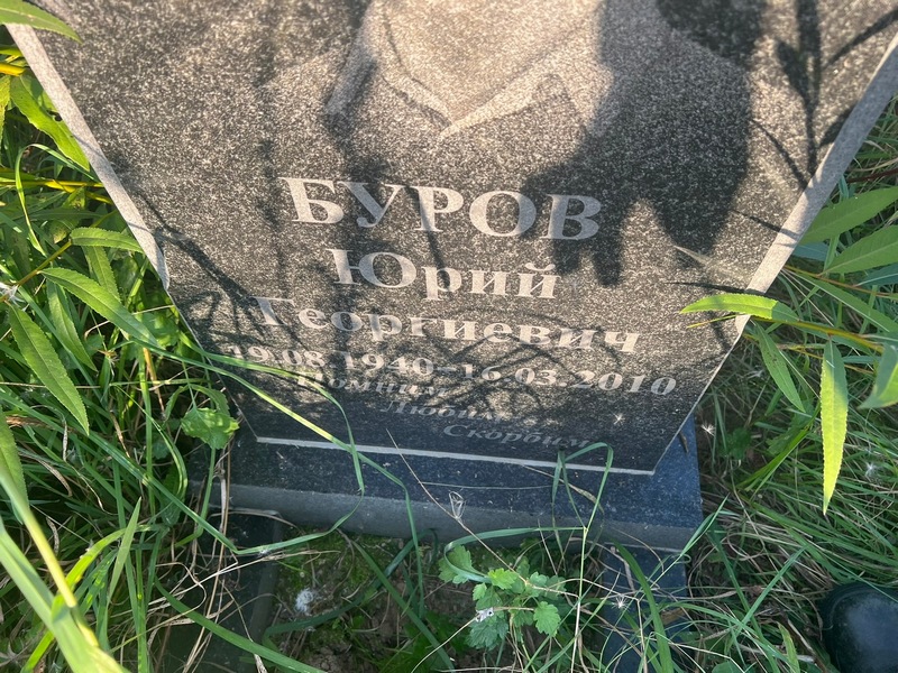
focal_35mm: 26
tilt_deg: -57.4
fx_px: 674
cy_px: 336
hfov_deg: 67.3
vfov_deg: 53.1
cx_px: 449
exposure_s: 1/226
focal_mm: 5.7
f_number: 1.5
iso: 40
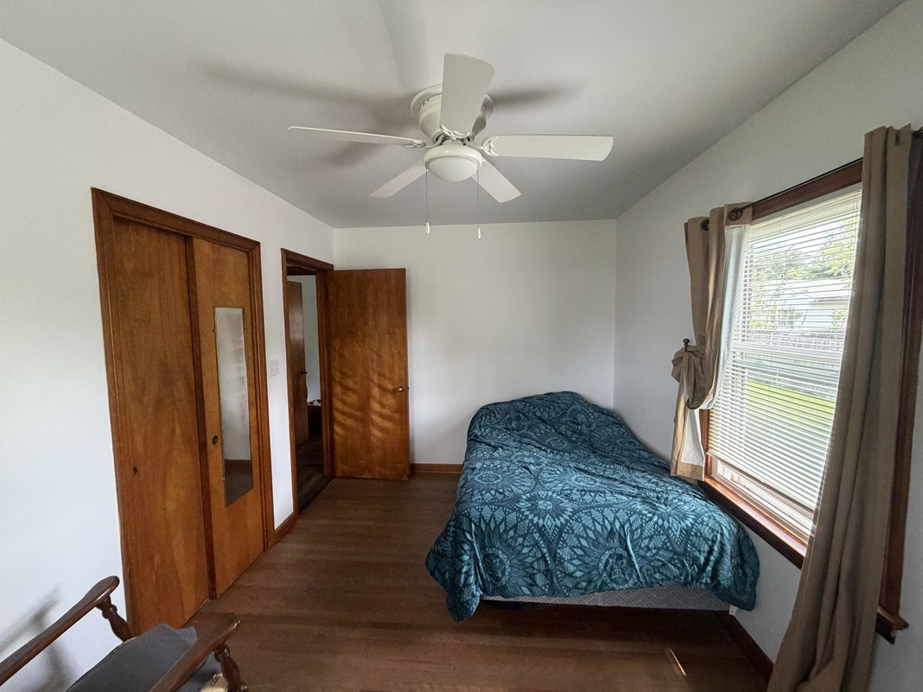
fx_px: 373
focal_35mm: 14
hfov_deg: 102.1
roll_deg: +0.4
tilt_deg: -5.4
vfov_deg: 85.7
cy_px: 346
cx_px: 462
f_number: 2.2
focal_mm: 2.22
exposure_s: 1/83
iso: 320
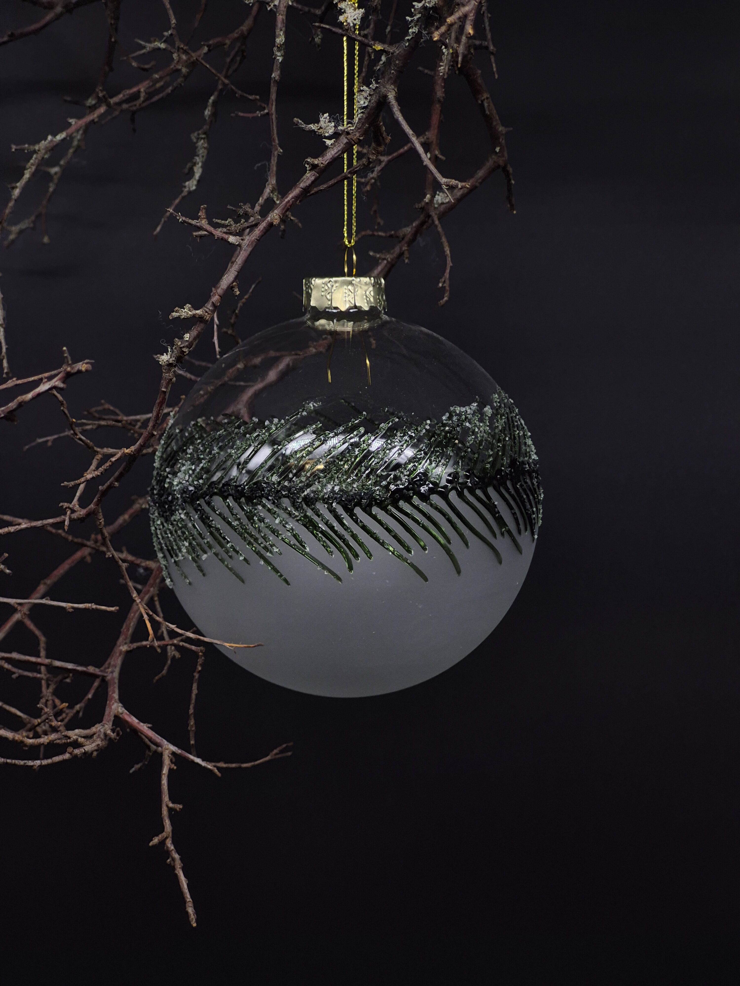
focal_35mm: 69
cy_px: 493
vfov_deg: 28.2
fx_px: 1967
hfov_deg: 21.3
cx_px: 370
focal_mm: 7
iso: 40
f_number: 2.4
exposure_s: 1/100
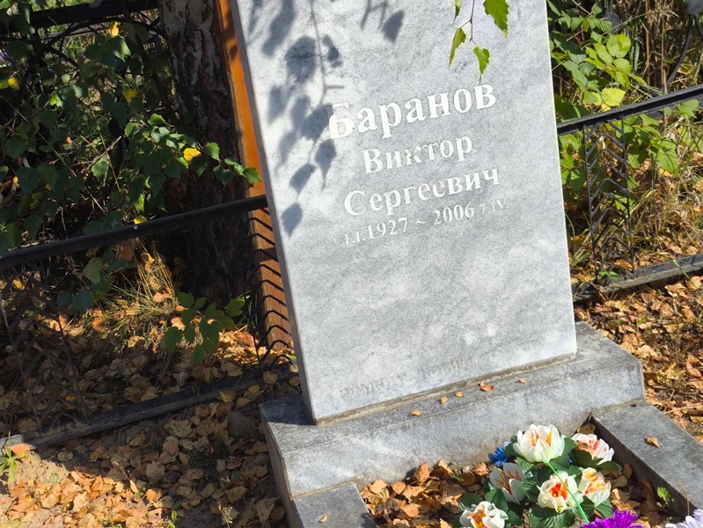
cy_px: 264
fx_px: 1016
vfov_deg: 29.1
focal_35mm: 50
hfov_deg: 38.2
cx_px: 352
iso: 50
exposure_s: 1/1046
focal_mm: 4.71
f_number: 1.7
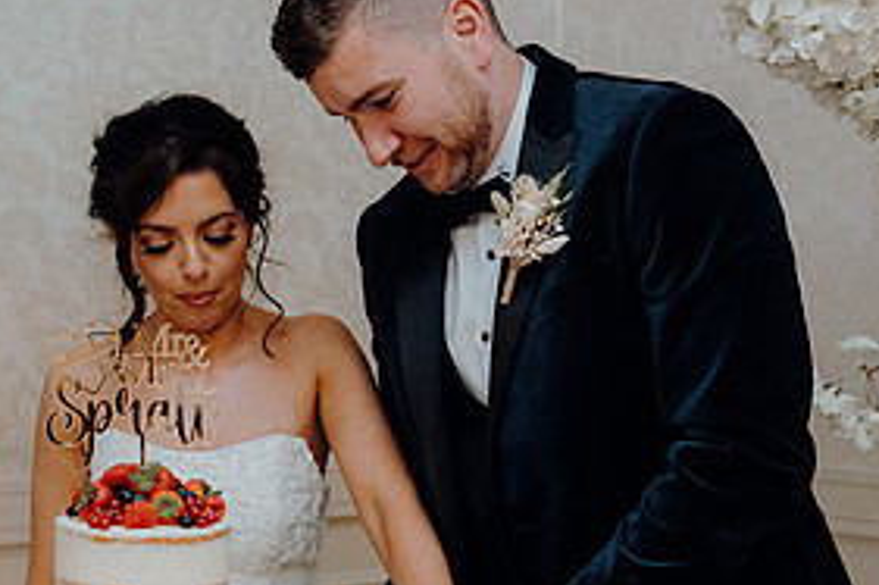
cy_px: 446
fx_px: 2269
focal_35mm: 93
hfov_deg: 21.8
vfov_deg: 14.6
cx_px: 297
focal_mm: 45
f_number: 3.5
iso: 2500
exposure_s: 1/160
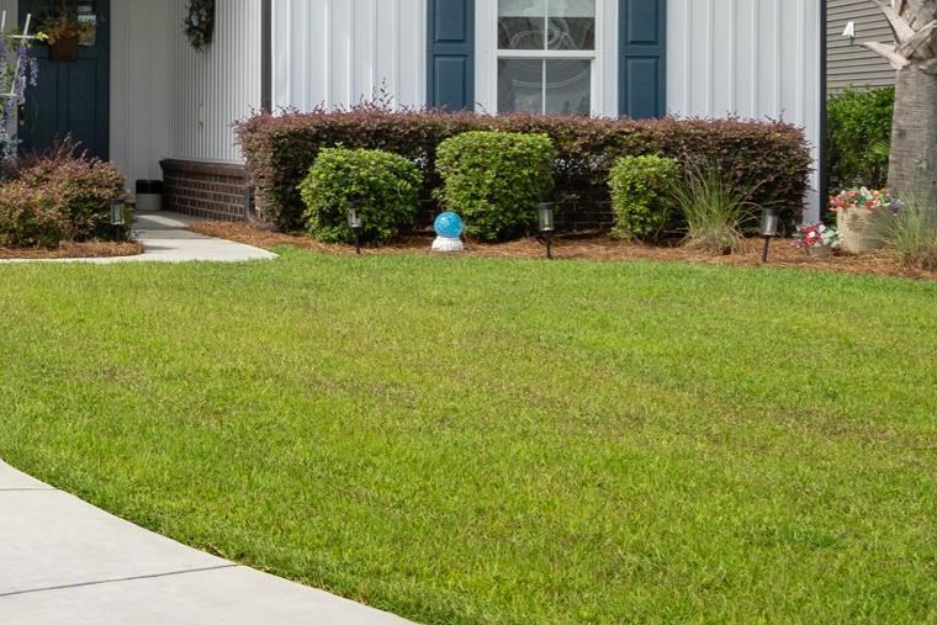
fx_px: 2655
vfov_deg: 13.1
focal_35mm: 102
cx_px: -266
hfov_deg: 18.7
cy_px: -86
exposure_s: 1/1000
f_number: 8
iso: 320
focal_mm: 31
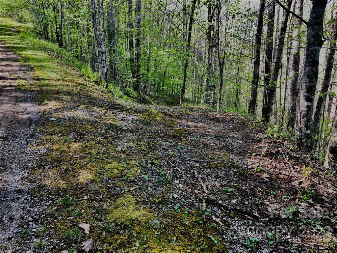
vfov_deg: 48.2
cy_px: 126
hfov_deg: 61.7
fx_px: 282
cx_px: 168
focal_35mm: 29
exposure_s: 1/120
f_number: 2.2
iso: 32
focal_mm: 4.15
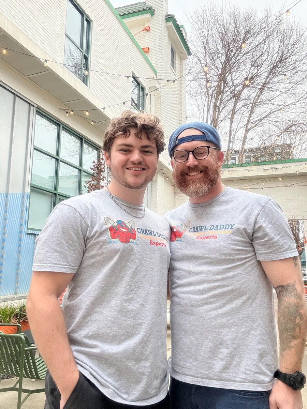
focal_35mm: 30
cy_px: 204
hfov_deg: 46.8
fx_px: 355
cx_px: 154
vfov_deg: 60.0
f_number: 1.9
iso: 64
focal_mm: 2.69
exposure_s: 1/233
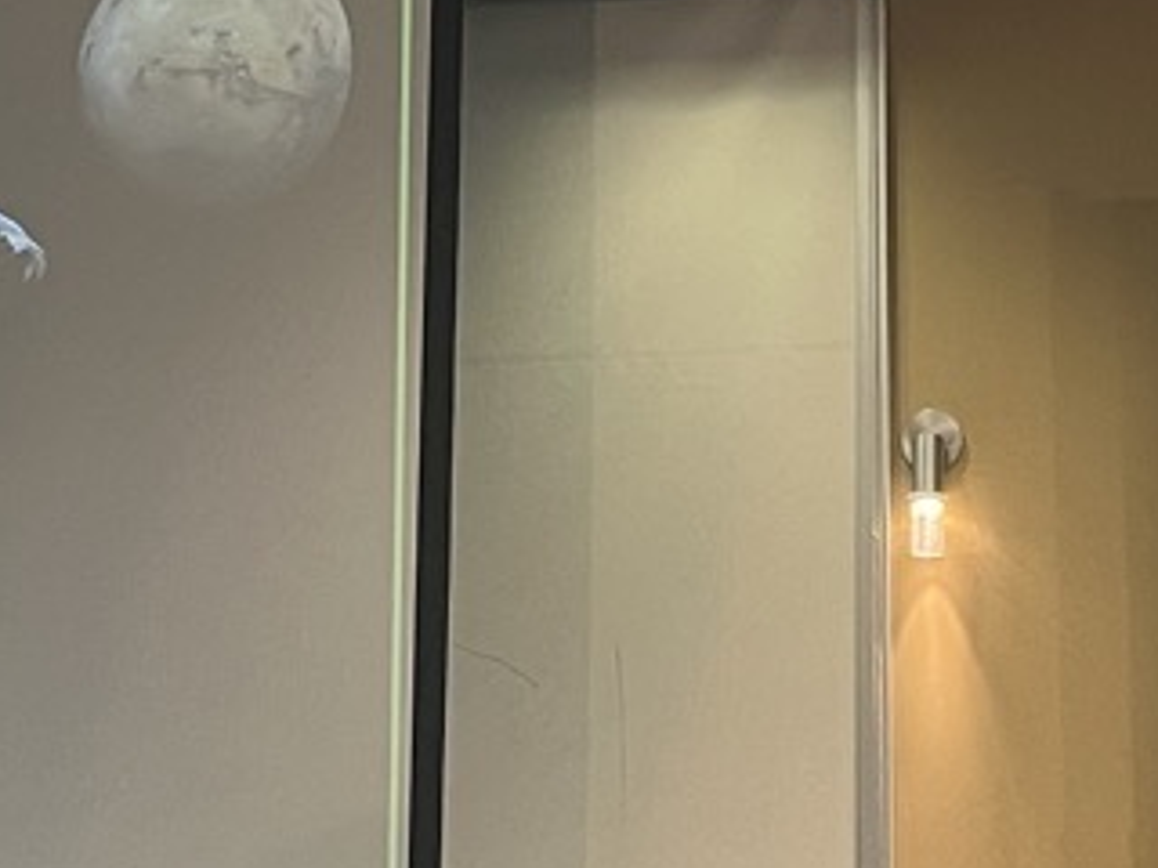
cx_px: 659
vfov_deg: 11.0
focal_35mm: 130
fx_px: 4349
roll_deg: -1.0
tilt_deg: +18.5
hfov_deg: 15.2
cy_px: -412
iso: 80
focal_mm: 5.1
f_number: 1.6
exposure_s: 1/60
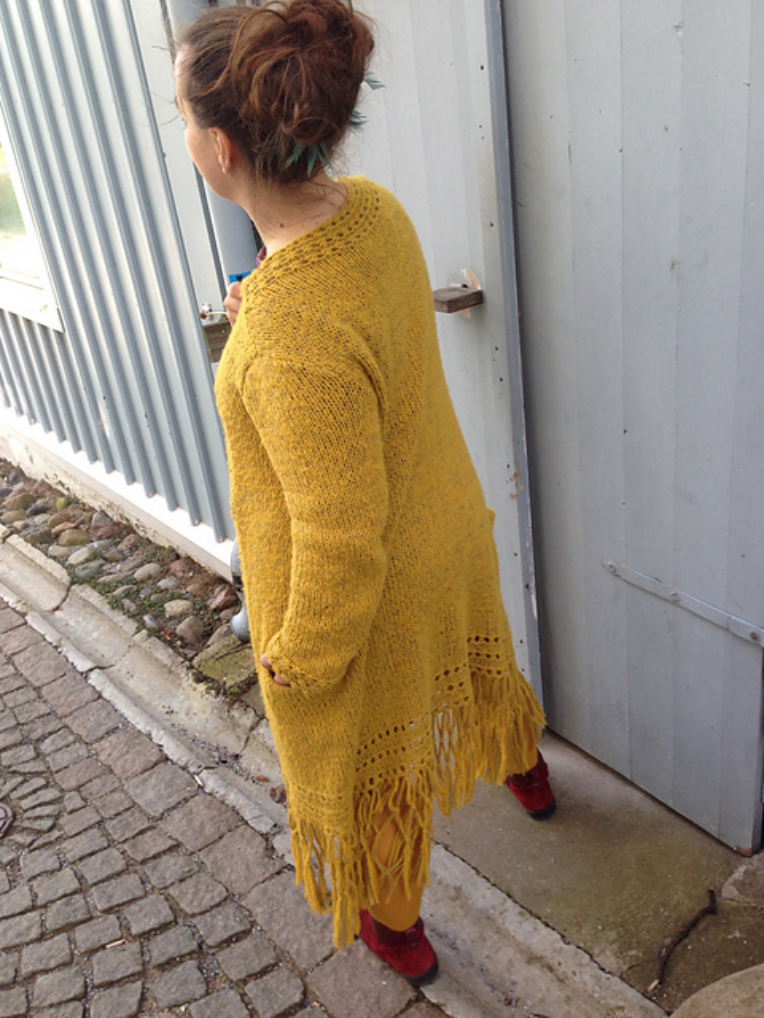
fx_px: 971
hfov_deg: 42.9
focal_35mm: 33
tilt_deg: -24.2
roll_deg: +5.3
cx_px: 382
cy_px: 509
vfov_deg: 55.4
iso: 50
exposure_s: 1/120
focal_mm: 4.12
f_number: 2.4
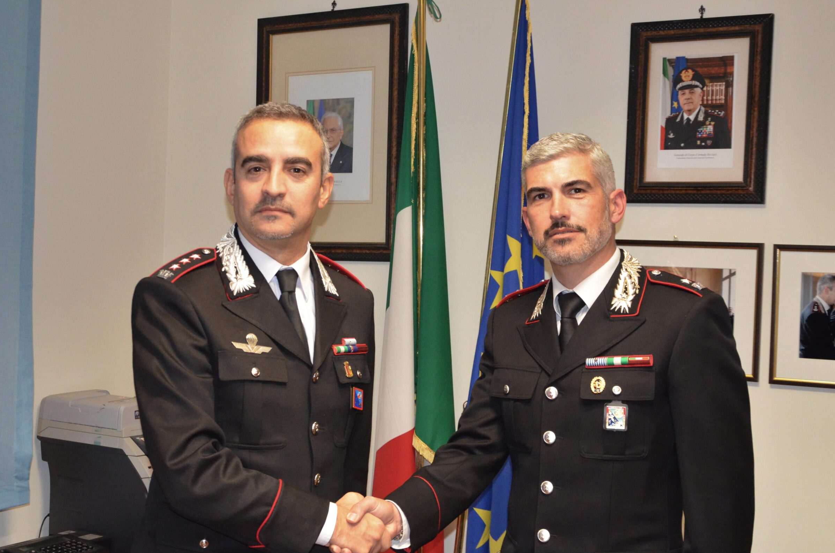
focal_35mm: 45
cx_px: 427
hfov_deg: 43.7
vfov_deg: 29.7
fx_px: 1042
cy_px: 284
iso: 3200
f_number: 4
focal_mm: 28
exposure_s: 1/60
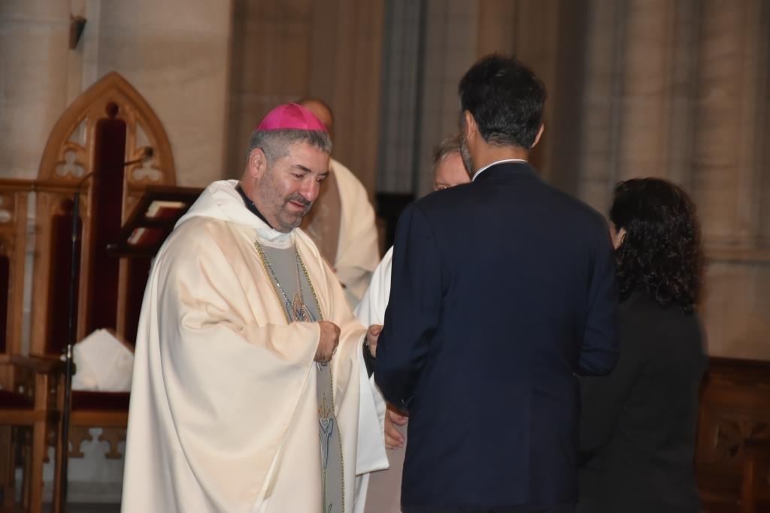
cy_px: 256
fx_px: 3594
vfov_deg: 8.2
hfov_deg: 12.2
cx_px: 385
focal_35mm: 168
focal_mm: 112
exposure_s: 1/60
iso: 1600
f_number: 5.6
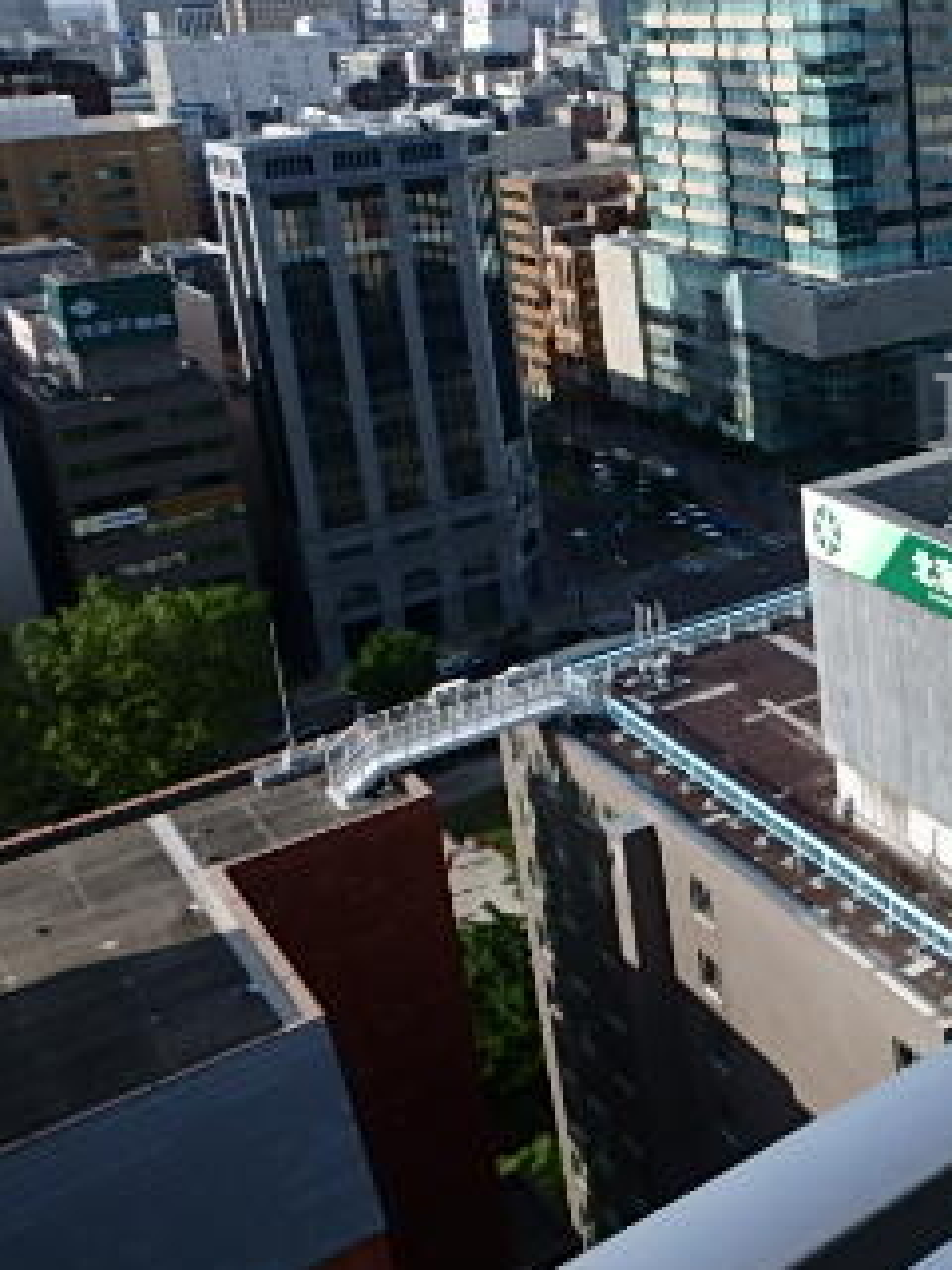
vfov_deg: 44.0
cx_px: 1198
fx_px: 1540
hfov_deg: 28.8
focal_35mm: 42
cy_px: 401
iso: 125
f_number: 6
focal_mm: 3.7
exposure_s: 1/400
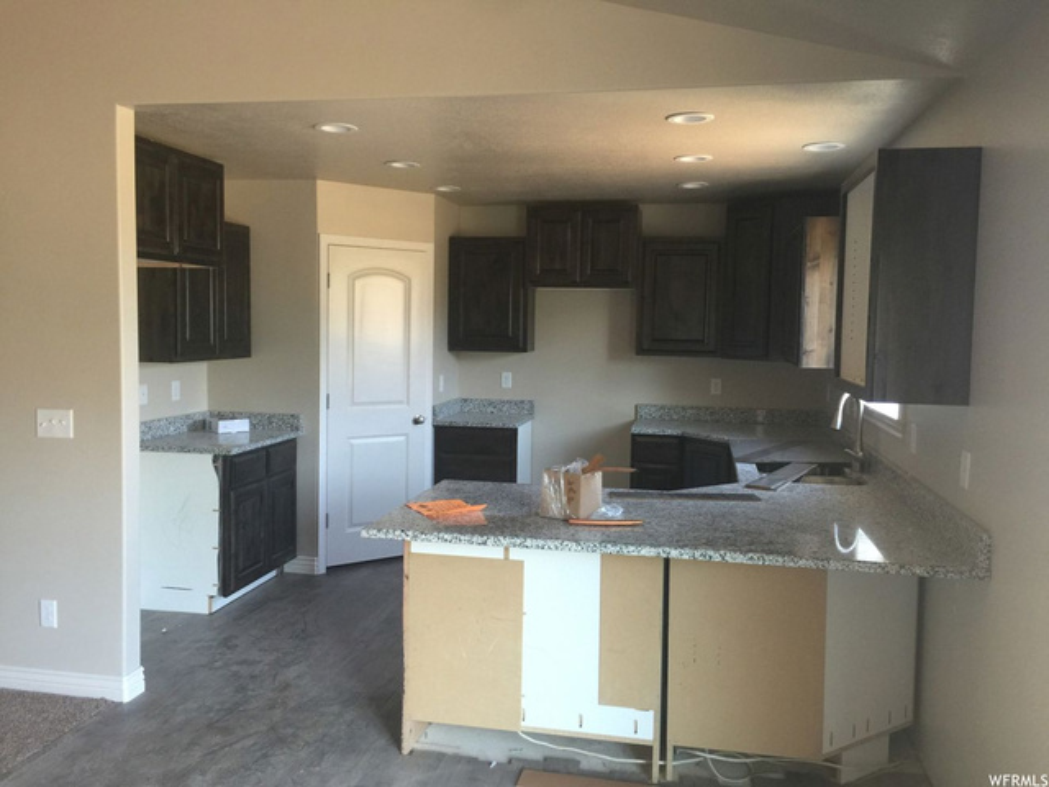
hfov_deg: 61.7
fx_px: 879
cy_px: 394
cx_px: 524
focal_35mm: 29
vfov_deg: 48.2
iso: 40
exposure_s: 1/15
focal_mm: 4.15
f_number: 2.2
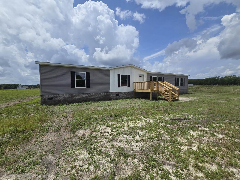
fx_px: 90
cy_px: 90
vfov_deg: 89.9
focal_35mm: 13
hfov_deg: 106.2
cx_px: 120
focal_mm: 2.2
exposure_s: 1/5000
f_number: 2.2
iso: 50
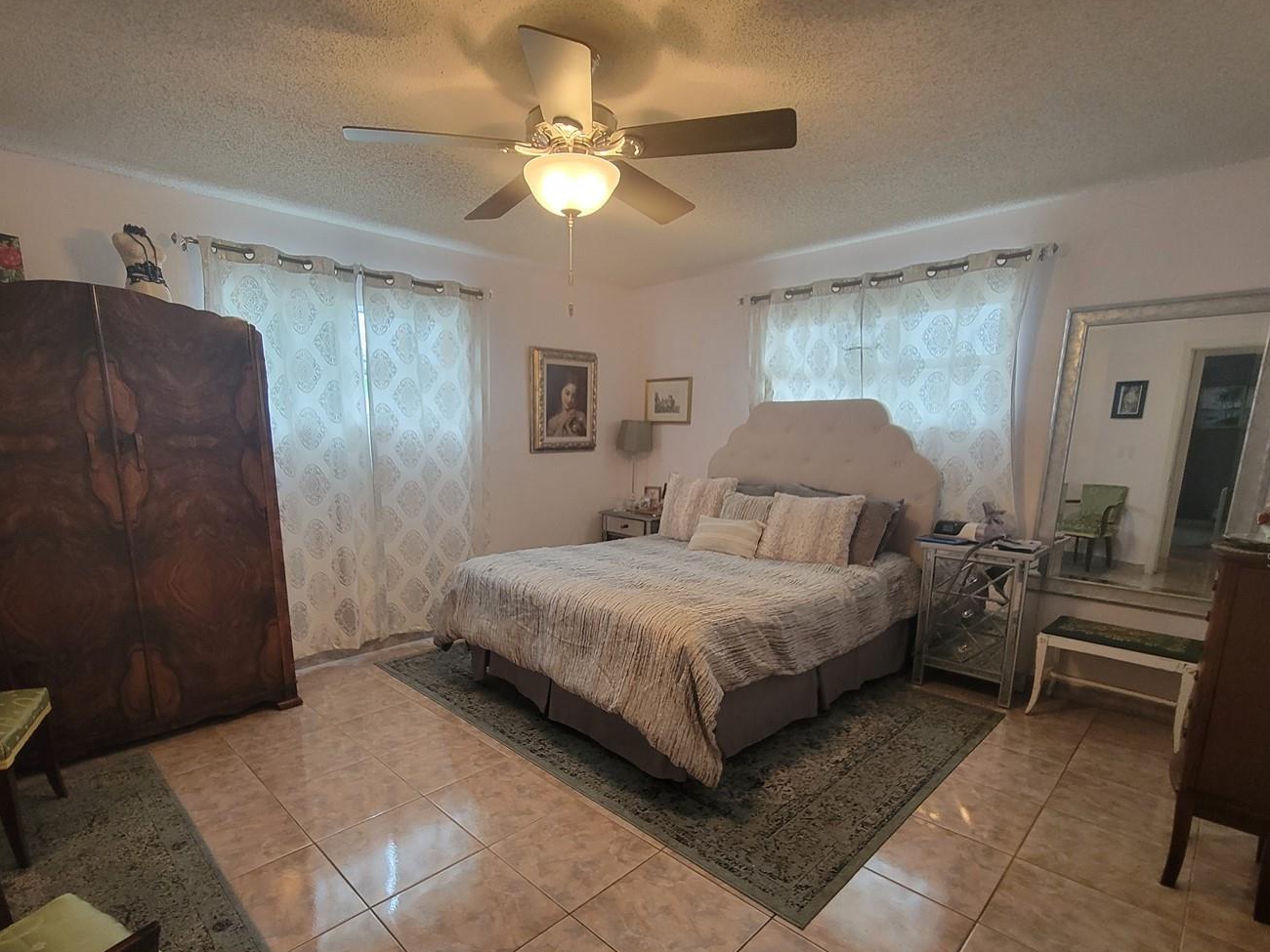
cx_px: 577
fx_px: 587
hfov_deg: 94.2
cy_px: 559
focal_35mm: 16
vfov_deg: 77.4
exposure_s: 1/60
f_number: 2.2
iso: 320
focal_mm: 2.2
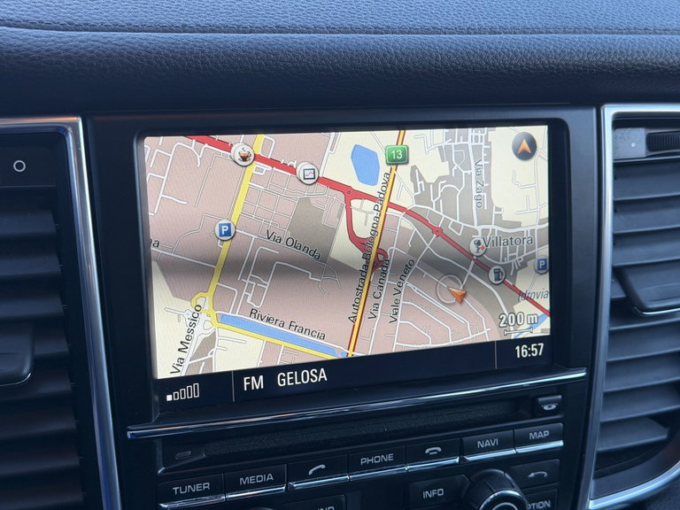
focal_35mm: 48
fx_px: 943
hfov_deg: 39.7
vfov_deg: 30.3
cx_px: 340
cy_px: 255
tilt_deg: -18.6
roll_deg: -3.2
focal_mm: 6.76
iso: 80
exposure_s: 1/90
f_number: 1.78
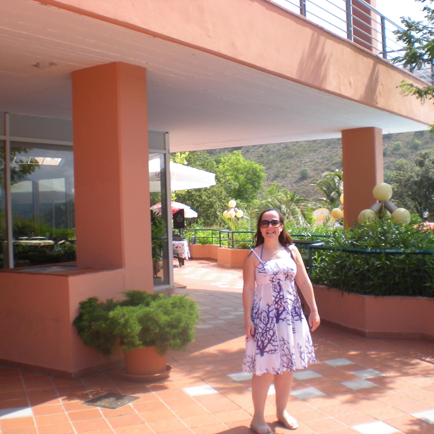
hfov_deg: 37.5
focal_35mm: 45
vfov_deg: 37.6
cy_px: 218
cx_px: 240
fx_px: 638
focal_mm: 6.3
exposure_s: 1/196
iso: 64
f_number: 4.6
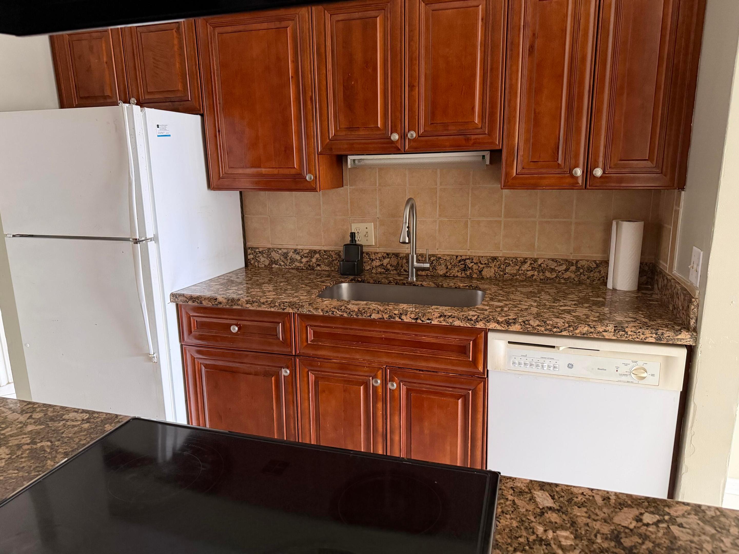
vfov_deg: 56.8
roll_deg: +1.1
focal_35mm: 24
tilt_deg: -13.5
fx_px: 512
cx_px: 370
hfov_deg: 71.6
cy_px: 277
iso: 800
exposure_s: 1/44
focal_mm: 6.76
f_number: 1.78
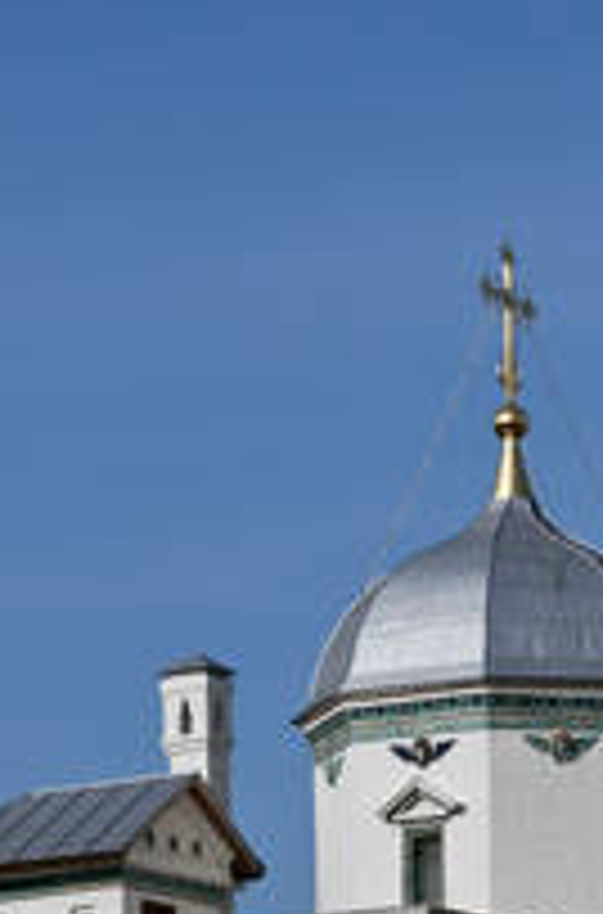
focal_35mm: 199
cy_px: 973
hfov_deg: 6.9
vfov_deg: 10.3
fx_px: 5034
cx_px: 418
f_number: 9
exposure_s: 1/1000
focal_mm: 56
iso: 200
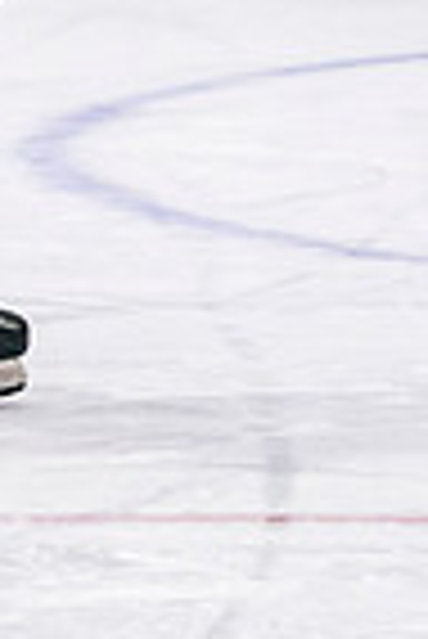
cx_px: -578
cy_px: 9
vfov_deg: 2.8
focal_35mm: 743
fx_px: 13217
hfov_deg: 1.8
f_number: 2.8
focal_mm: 115
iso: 640
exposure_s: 1/640
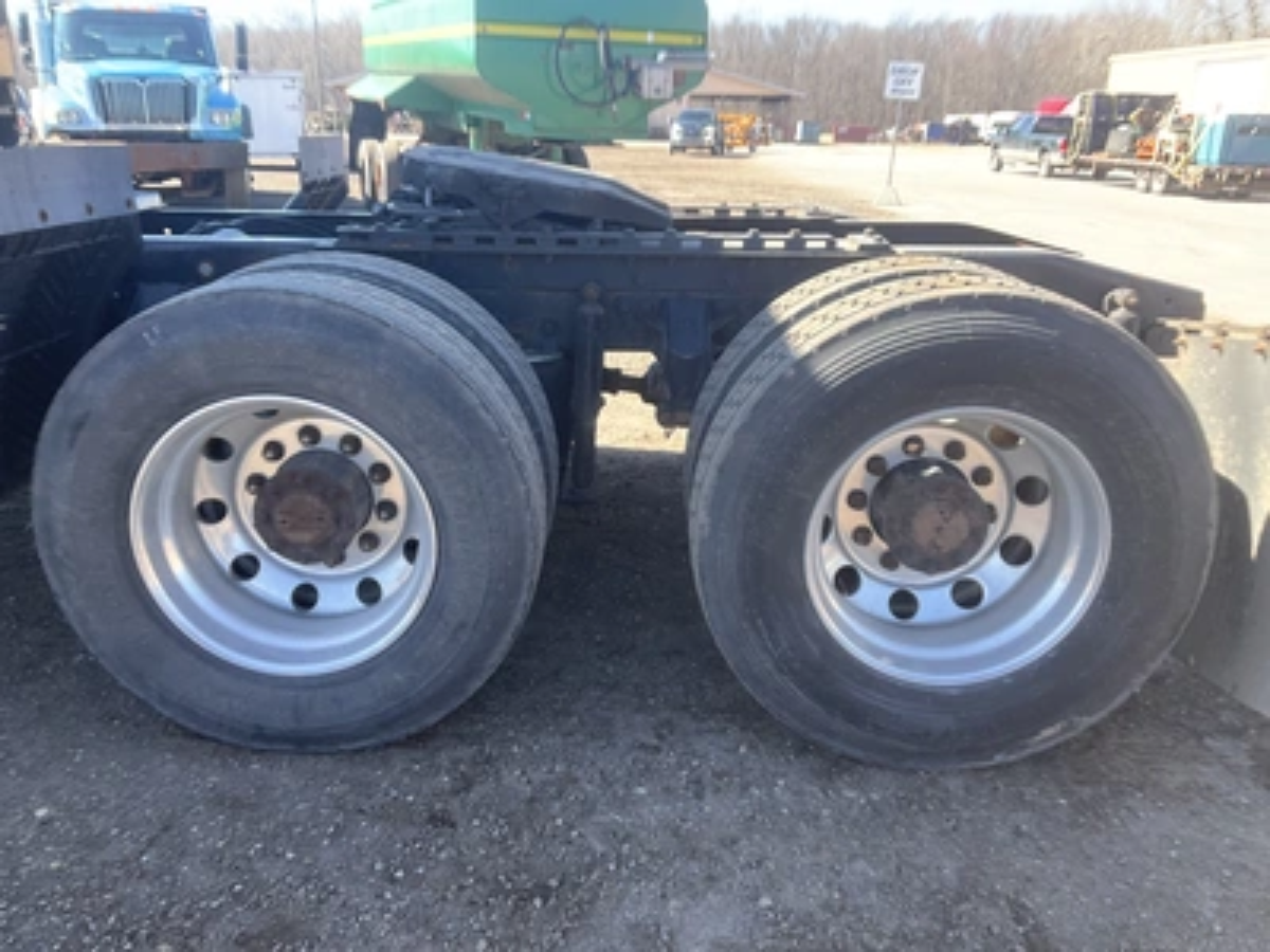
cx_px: 635
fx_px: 1064
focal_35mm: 29
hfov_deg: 61.7
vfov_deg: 48.2
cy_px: 476
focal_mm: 3
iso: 25
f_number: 1.8
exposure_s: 1/216
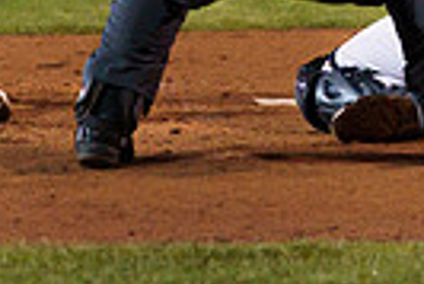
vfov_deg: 3.1
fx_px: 5247
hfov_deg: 4.6
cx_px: 64
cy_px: -203
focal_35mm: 445
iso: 2000
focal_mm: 102
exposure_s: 1/1000
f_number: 3.2
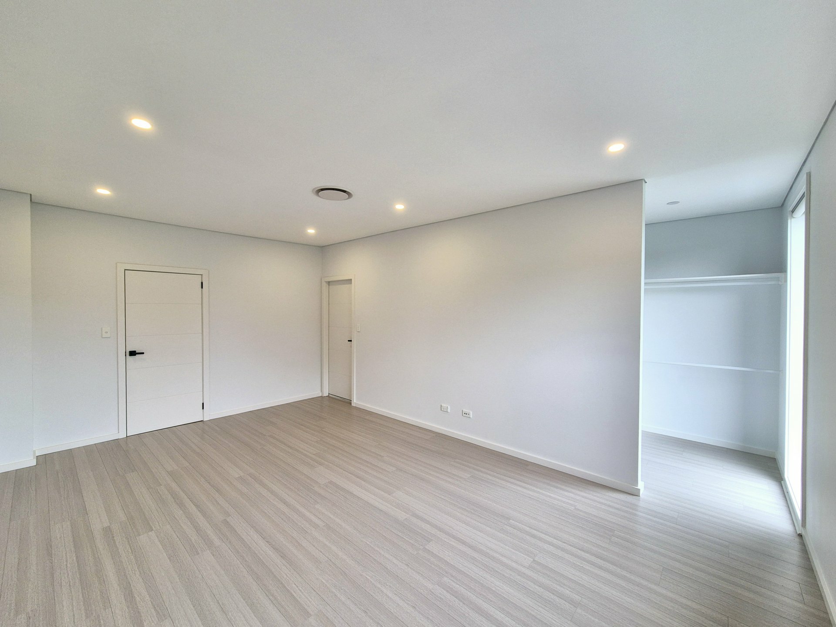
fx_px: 314
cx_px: 418
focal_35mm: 13
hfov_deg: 106.2
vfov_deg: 89.9
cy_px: 314
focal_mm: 2.2
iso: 50
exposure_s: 1/103
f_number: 2.2
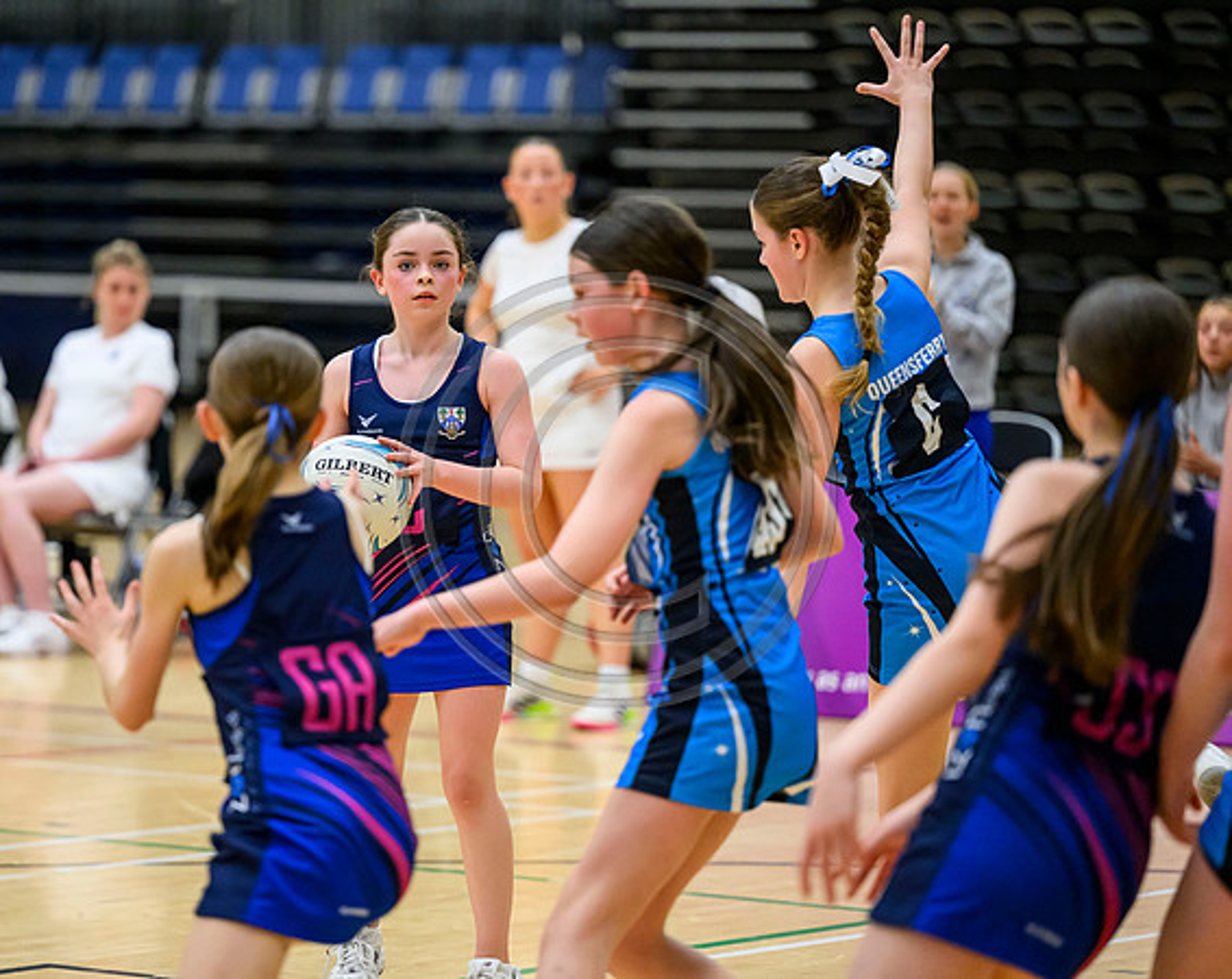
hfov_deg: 10.6
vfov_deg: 8.5
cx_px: 486
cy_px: 482
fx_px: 6628
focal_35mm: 182
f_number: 2.8
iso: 6400
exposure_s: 1/1250
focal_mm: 160
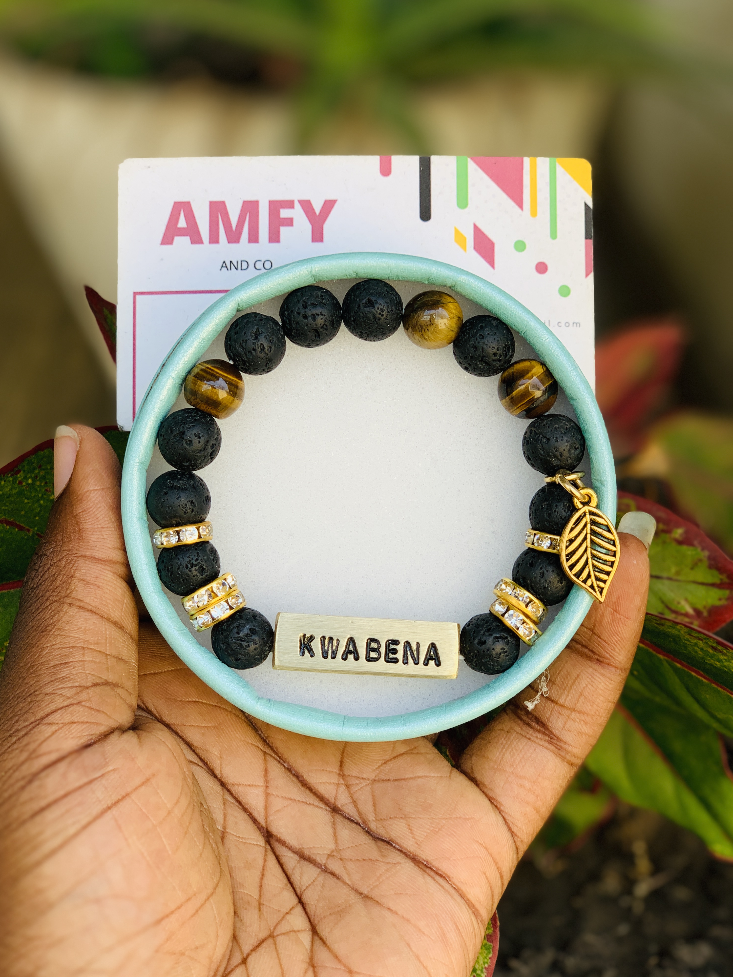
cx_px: 360
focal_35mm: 53
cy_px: 480
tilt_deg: -29.5
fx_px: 1496
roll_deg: +0.0
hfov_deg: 27.5
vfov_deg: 36.2
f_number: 2.4
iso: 16
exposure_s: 1/123
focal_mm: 6
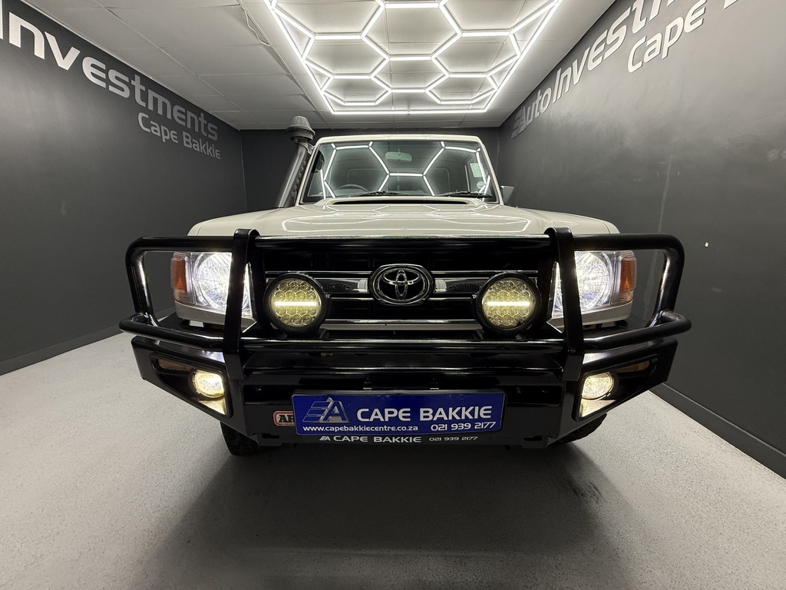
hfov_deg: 102.1
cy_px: 295
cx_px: 393
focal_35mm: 14
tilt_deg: -11.8
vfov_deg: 85.7
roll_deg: +0.2
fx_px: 318
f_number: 2.2
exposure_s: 1/99
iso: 200
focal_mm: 2.22
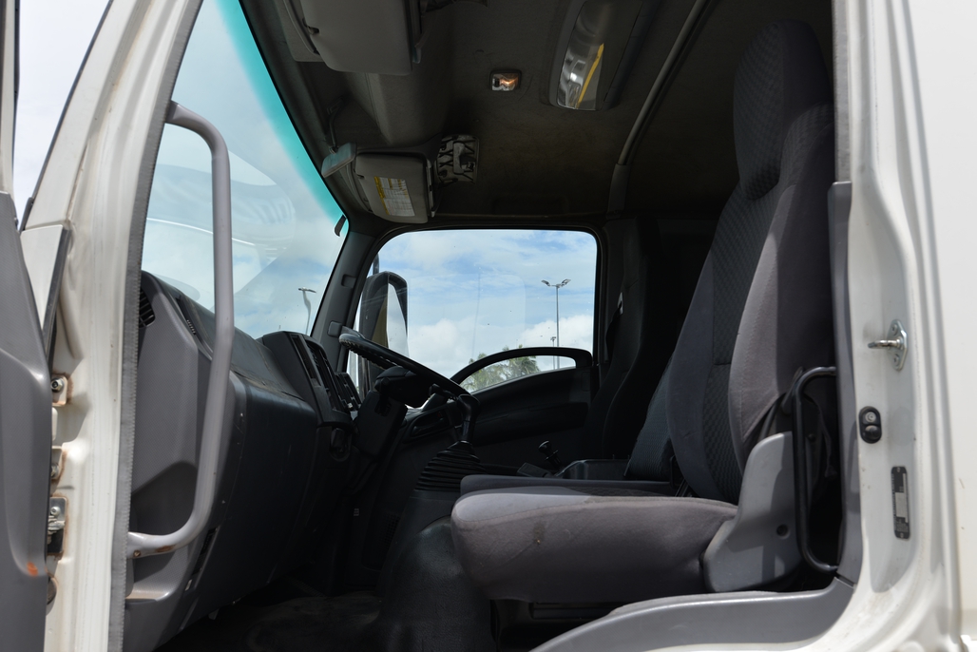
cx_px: 488
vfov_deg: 37.9
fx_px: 950
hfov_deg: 54.4
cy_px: 326
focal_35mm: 35
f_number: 8
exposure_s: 1/250
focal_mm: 35
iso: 100
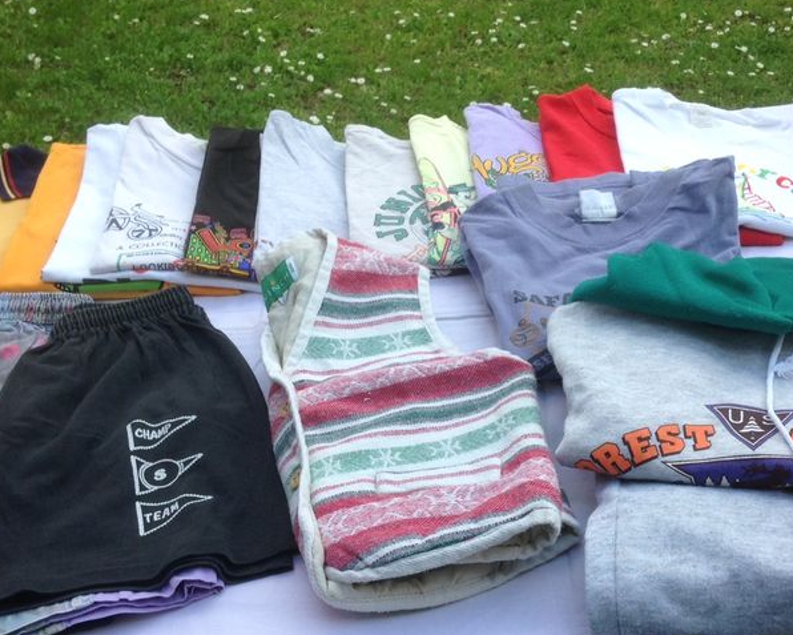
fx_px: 1268
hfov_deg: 34.7
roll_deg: +1.4
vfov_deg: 28.1
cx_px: 462
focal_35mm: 54
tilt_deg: -36.0
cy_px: 312
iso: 50
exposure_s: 1/583
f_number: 2.4
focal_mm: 4.12
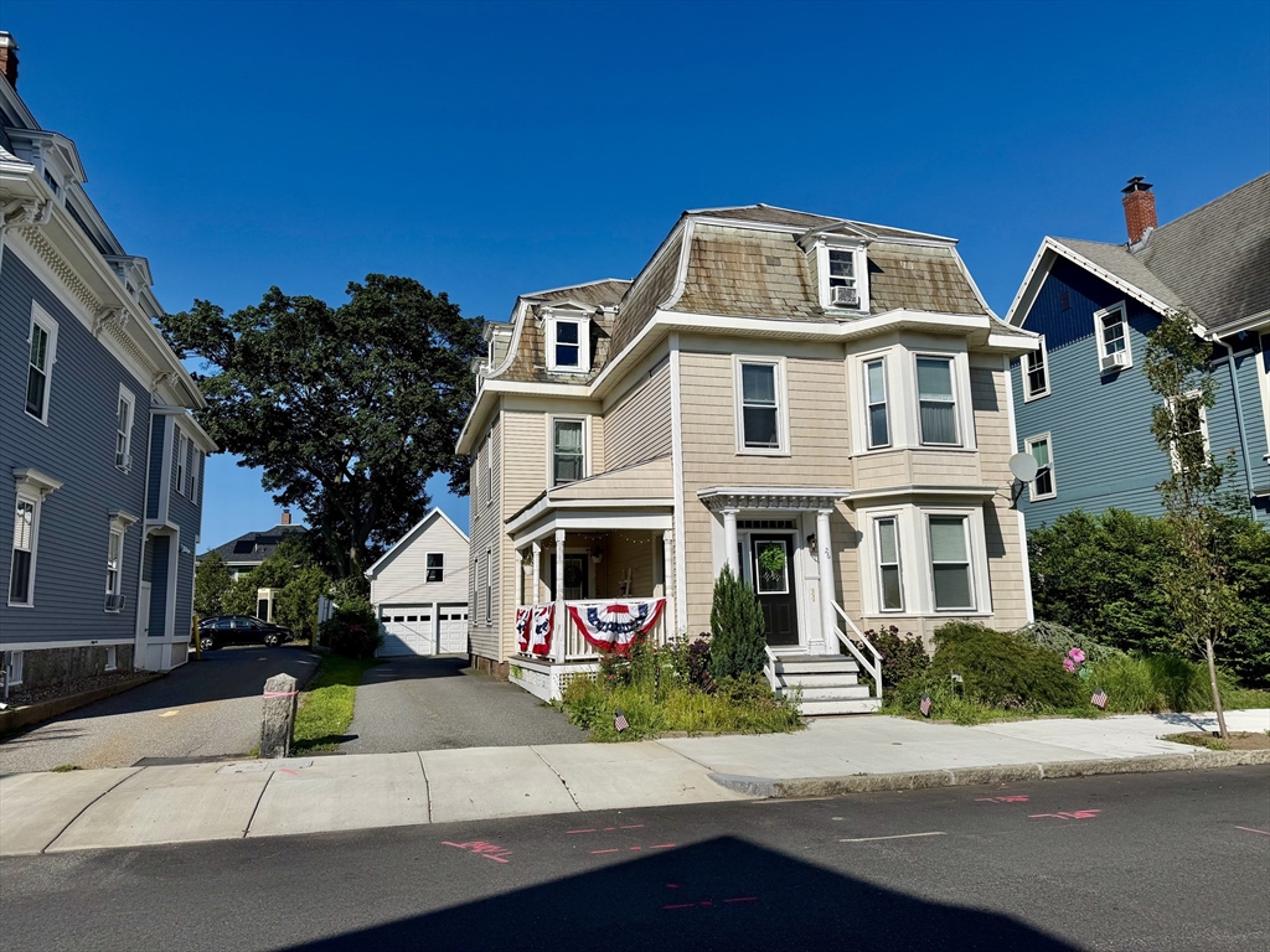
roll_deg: +0.2
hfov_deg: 71.6
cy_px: 476
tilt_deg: +9.5
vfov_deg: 56.8
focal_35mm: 24
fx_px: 881
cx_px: 635
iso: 80
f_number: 1.78
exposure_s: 1/9091
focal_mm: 6.76
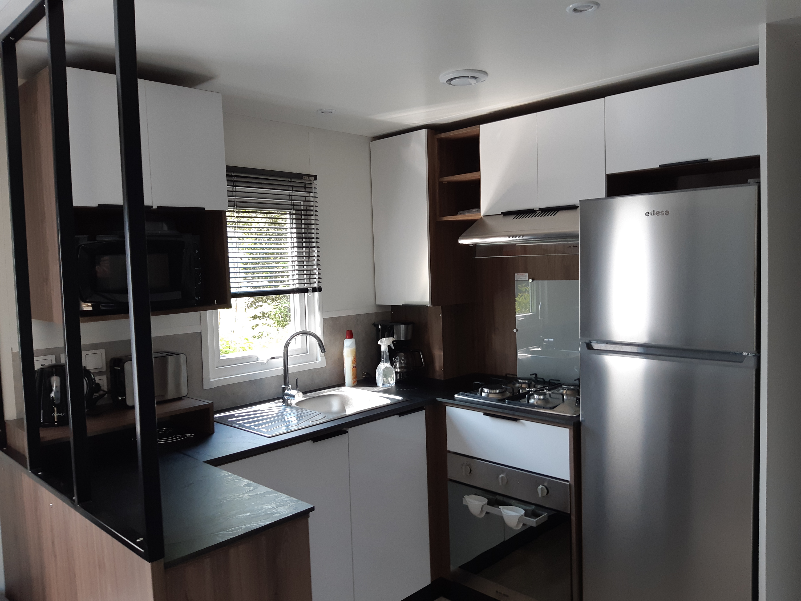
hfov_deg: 67.3
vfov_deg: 53.1
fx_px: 602
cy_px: 300
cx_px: 400
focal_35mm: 26
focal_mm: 3.93
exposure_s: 1/100
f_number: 1.7
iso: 64
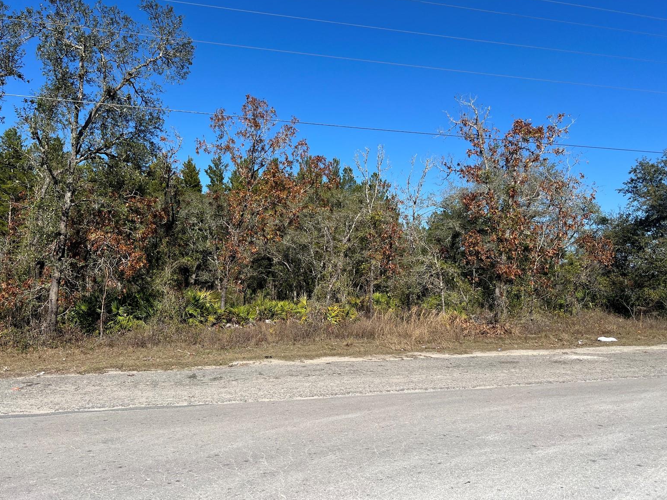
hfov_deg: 65.3
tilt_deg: +2.2
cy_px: 254
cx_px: 322
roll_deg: -2.0
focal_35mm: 27
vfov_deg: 51.4
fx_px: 520
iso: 50
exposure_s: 1/4831
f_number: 1.5
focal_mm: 5.7
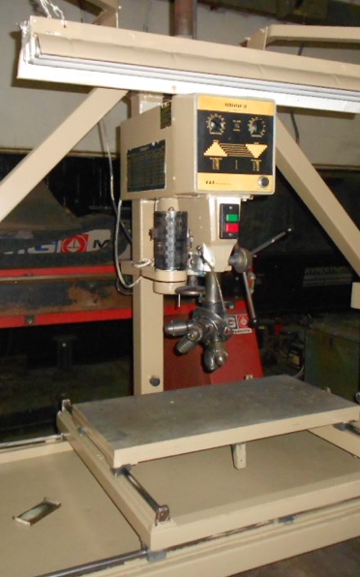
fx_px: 581
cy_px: 288
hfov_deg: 34.4
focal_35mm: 37
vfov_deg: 52.8
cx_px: 195
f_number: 3.2
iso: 640
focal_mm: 4.6
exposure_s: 1/25
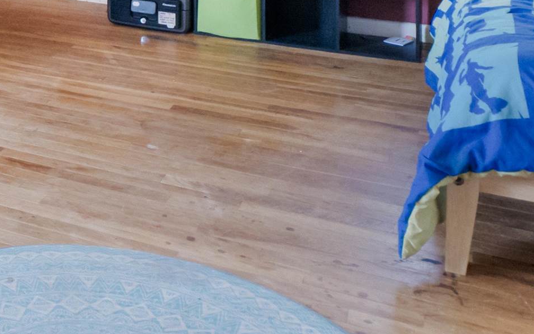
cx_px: -30
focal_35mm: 55
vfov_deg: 19.7
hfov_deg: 33.0
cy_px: -197
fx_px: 800
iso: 3200
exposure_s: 1/30
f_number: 2.8
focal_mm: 8
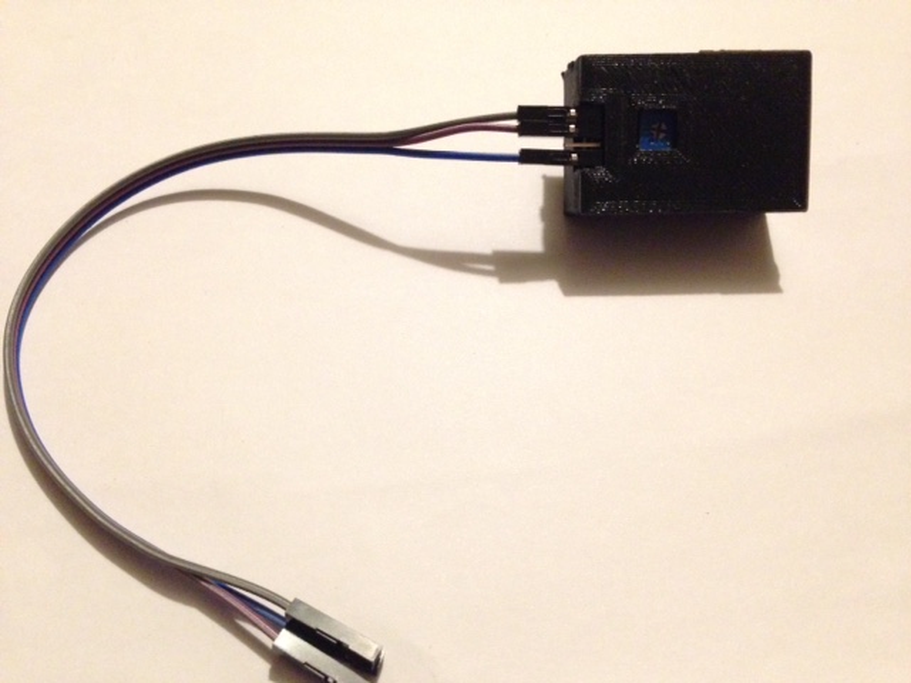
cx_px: 456
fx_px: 868
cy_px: 342
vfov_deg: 42.9
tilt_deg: -59.2
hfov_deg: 55.4
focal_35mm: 33
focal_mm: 4.12
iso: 640
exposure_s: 1/15
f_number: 2.4
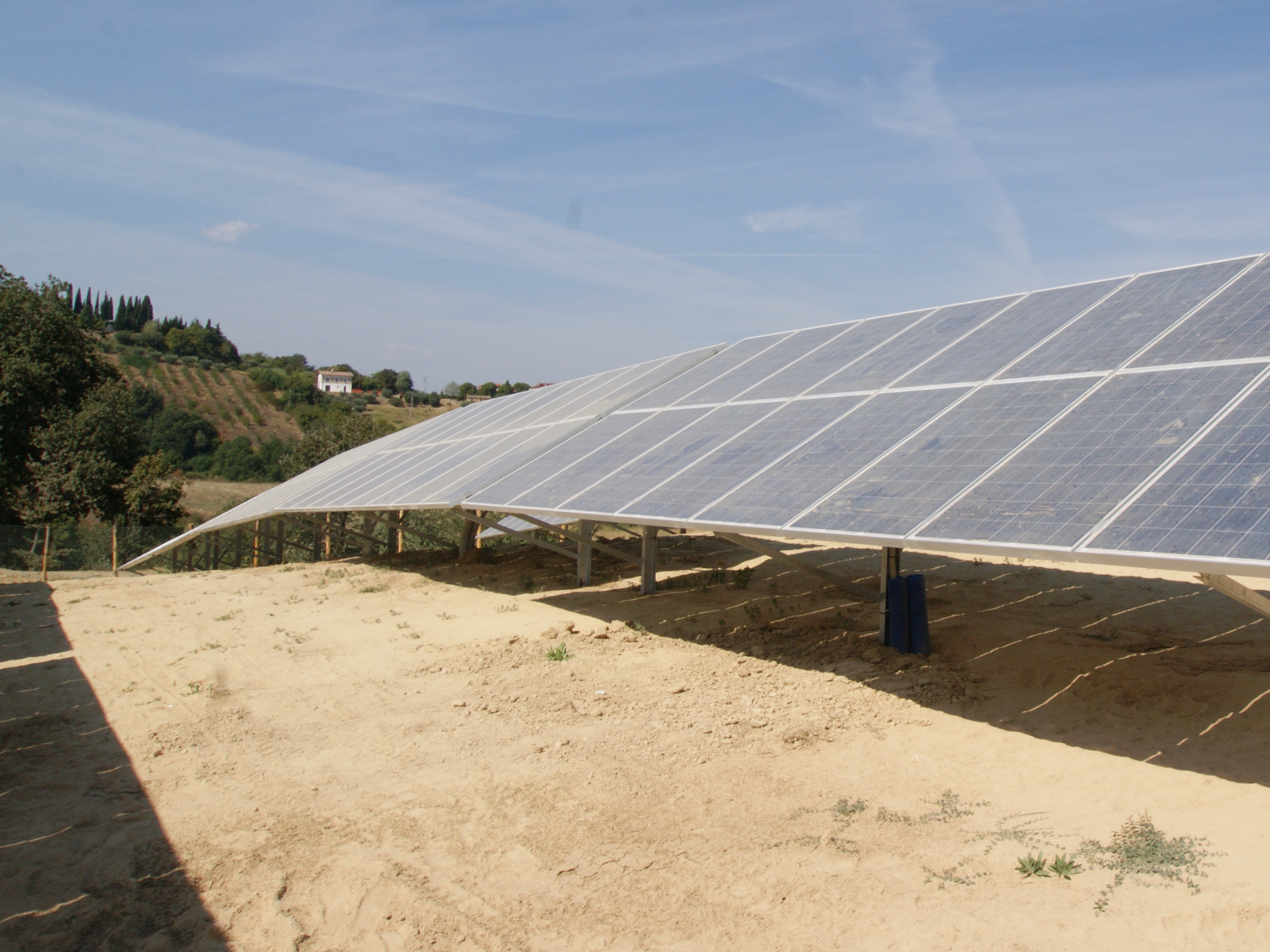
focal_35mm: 34
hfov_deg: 53.0
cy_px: 378
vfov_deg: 41.9
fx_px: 1238
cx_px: 868
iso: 100
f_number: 16
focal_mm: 15
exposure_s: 1/160
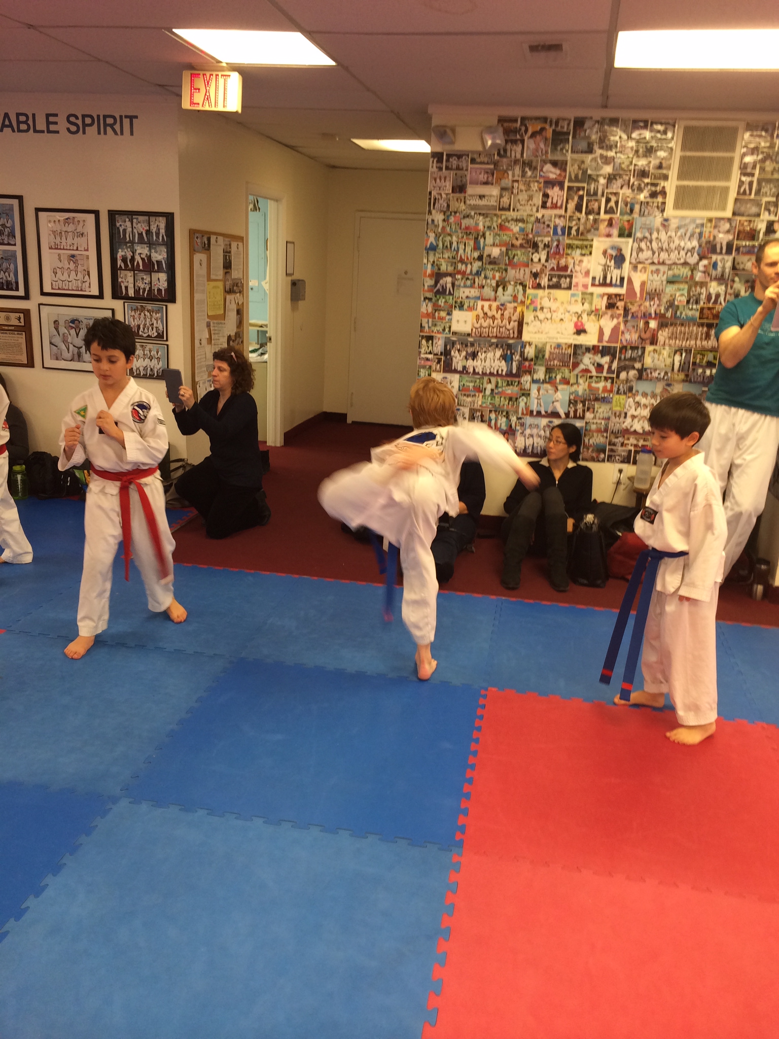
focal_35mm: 30
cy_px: 520
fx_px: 900
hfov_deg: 46.8
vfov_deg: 60.0
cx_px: 390
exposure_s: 1/30
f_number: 2.2
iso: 64
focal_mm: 4.12
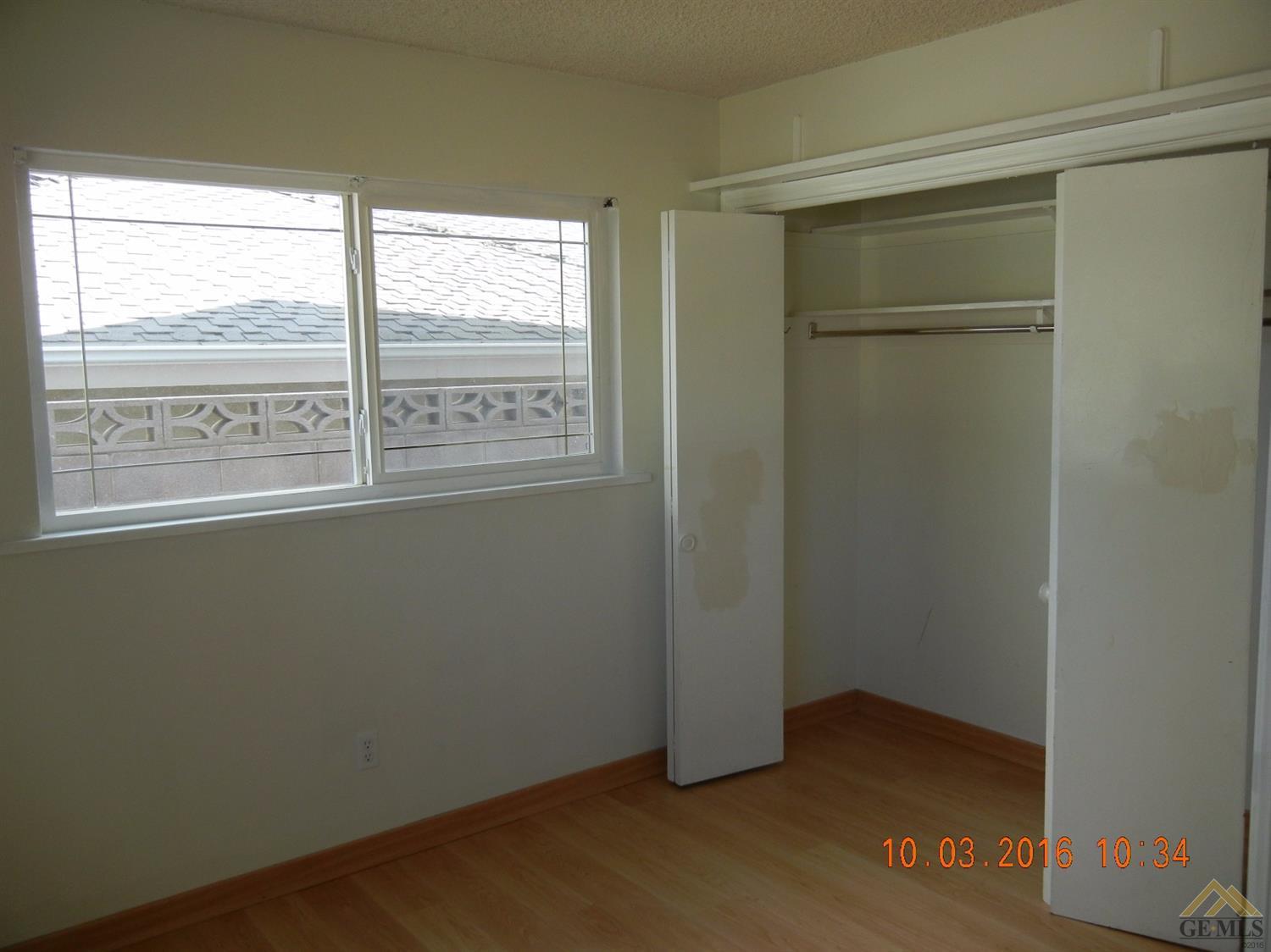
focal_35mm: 30
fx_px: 1101
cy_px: 476
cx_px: 636
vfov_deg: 46.8
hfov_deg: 60.0
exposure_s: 1/99
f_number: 3.5
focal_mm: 5.4
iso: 160
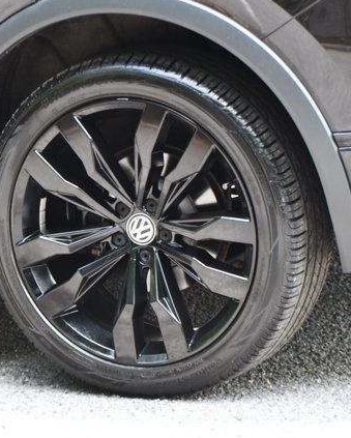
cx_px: 136
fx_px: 2374
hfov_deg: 8.5
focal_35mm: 183
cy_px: 218
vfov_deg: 10.5
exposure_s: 1/160
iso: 800
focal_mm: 86
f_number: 4.8
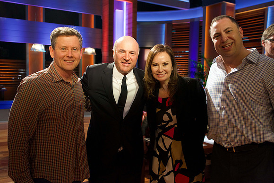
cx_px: 137
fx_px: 251
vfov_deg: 40.0
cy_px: 92
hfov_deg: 57.2
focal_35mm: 33
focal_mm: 33
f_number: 4
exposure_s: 1/60
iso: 3200
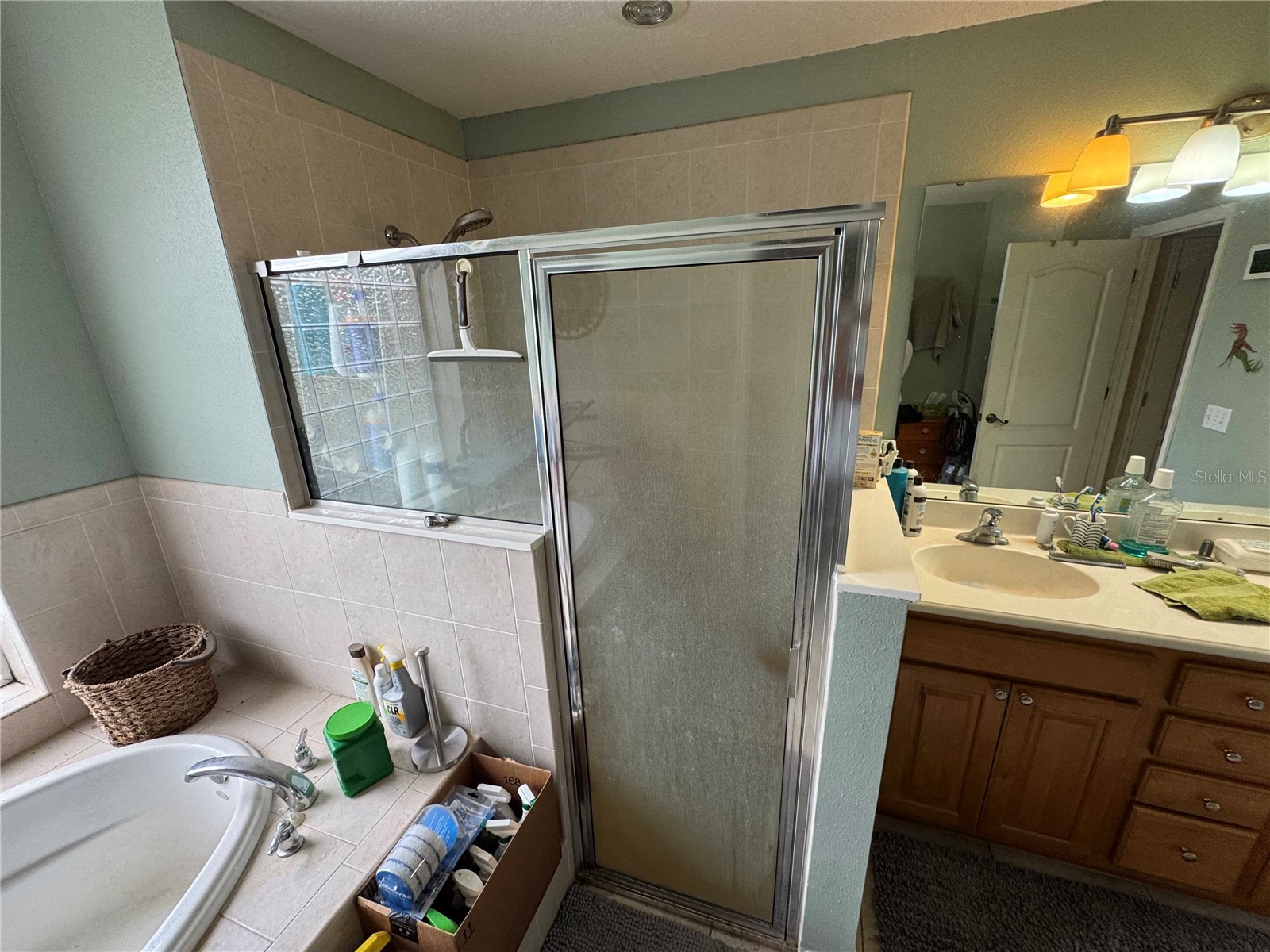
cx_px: 635
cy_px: 476
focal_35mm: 14
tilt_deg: -16.3
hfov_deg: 102.1
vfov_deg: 85.7
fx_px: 514
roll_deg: +2.7
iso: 125
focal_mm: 2.22
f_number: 2.2
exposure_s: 1/99
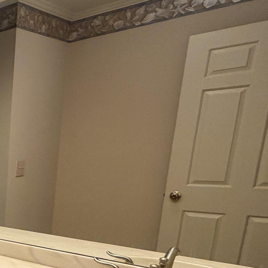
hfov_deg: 25.7
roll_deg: +2.8
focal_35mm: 41
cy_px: 226
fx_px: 359
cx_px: -165
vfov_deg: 38.9
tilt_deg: -11.0
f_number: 2.2
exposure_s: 1/120
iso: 250
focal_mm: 2.22
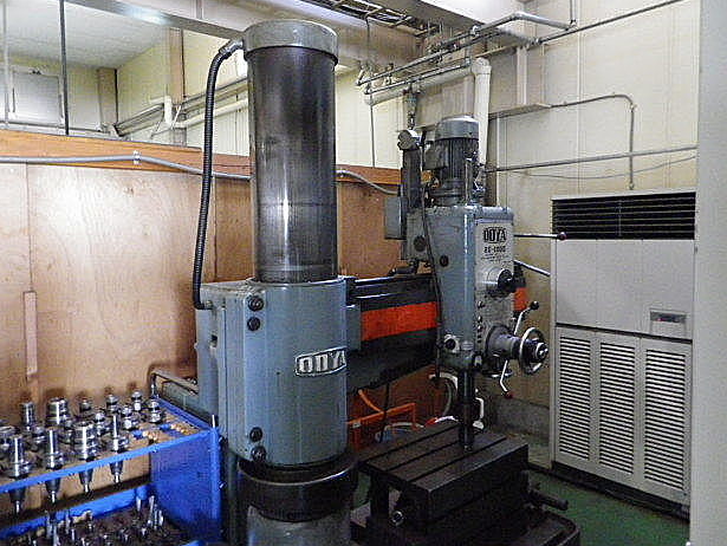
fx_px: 546
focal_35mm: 26
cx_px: 369
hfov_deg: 67.3
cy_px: 264
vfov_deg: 53.1
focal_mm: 4.5
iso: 800
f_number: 3.5
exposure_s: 1/8
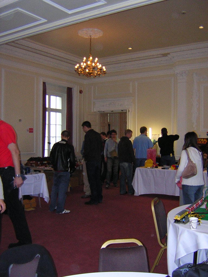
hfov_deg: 39.7
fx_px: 288
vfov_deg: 51.4
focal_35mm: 36
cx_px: 104
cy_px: 138
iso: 400
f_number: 2.6
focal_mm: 4.7
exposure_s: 1/60.1
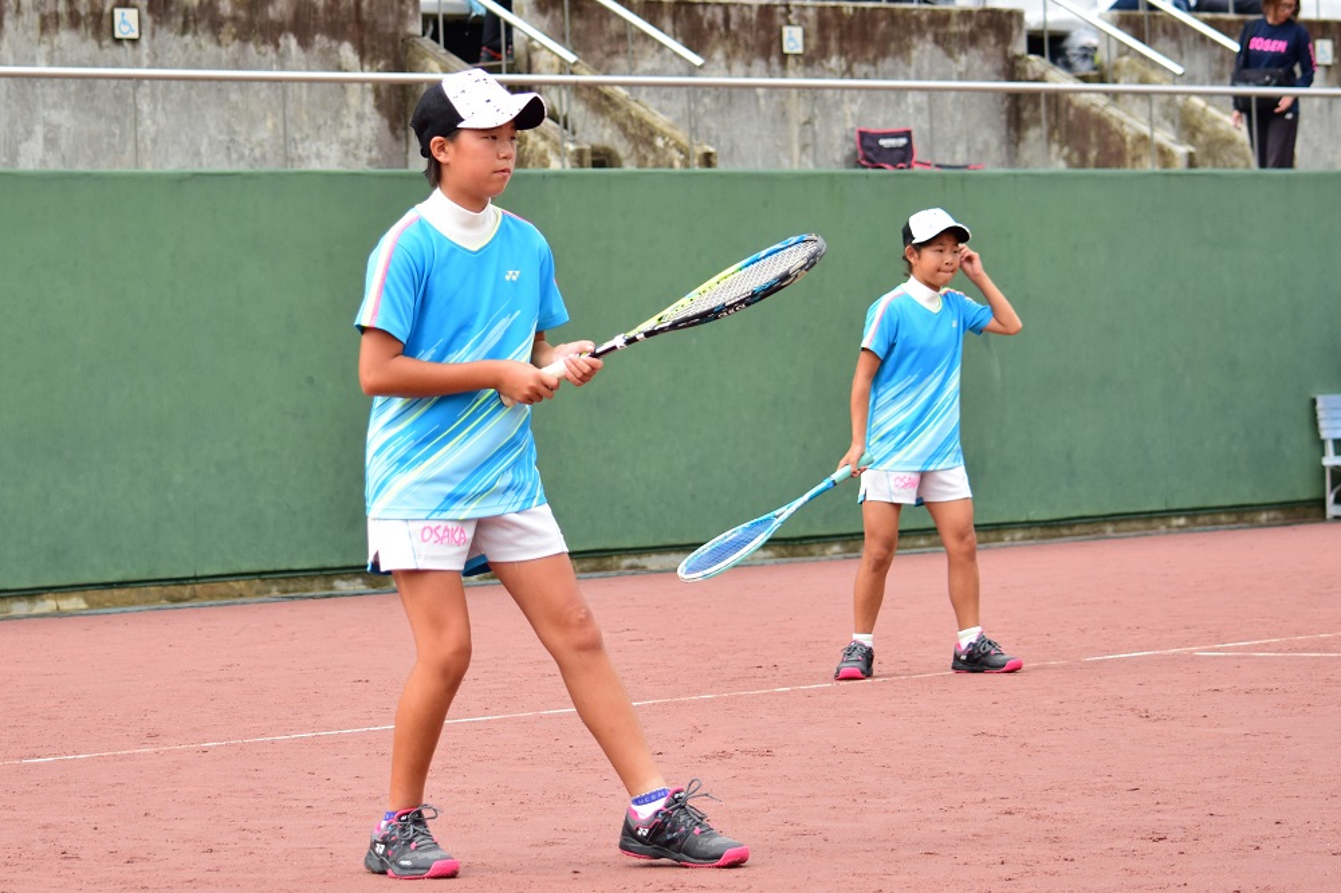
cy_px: 446
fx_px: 3630
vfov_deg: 14.0
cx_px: 670
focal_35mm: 98
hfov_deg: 20.9
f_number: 4.5
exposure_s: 1/1250
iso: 400
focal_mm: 65
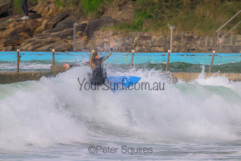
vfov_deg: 1.7
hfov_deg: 2.6
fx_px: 5357
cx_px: 120
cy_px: 80
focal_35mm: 800
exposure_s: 1/1250
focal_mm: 800
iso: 1100
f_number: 11
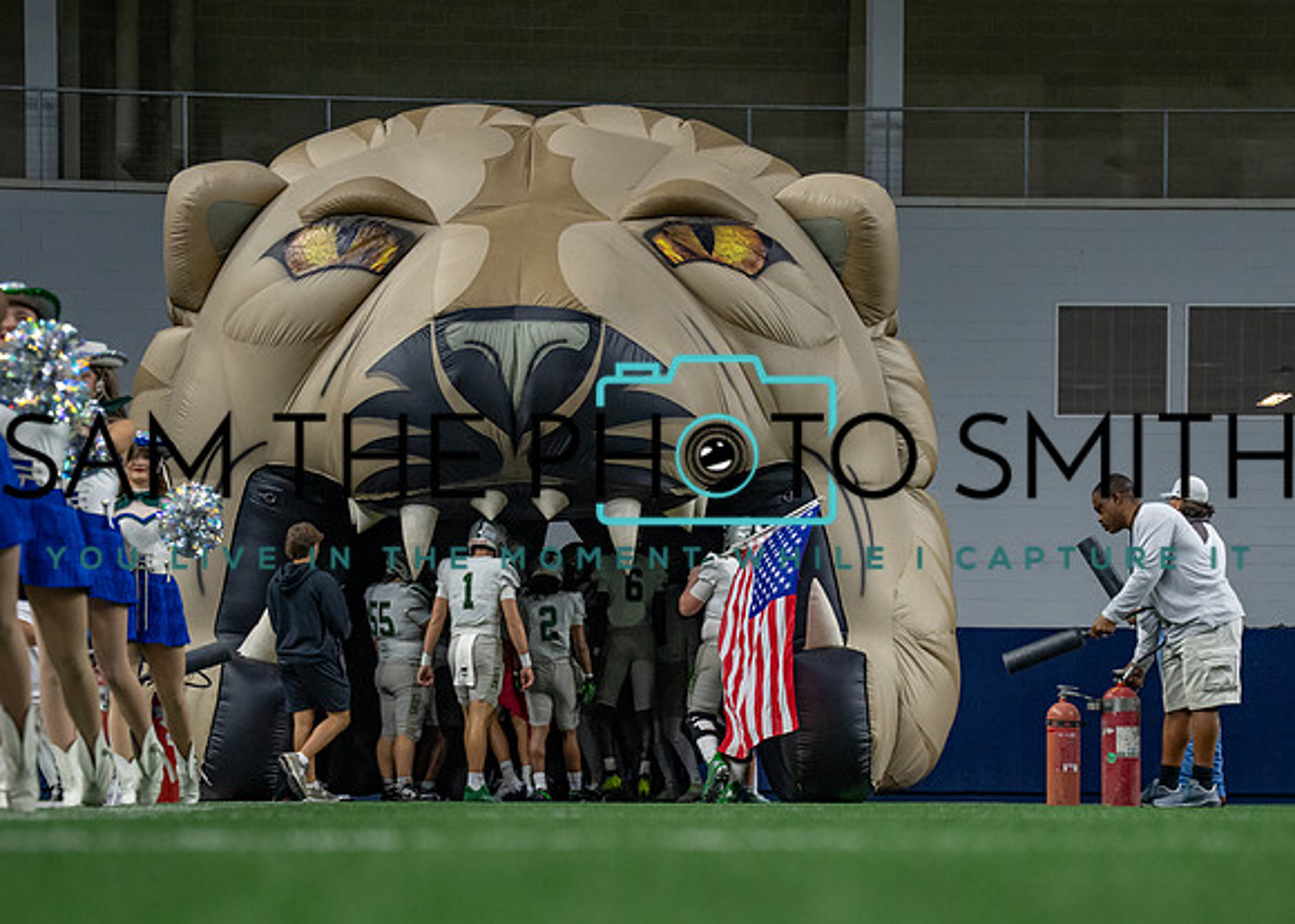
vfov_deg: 12.9
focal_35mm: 111
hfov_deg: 18.0
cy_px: 660
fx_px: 4078
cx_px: 714
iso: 2500
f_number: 2.8
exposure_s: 1/1000
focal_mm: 70
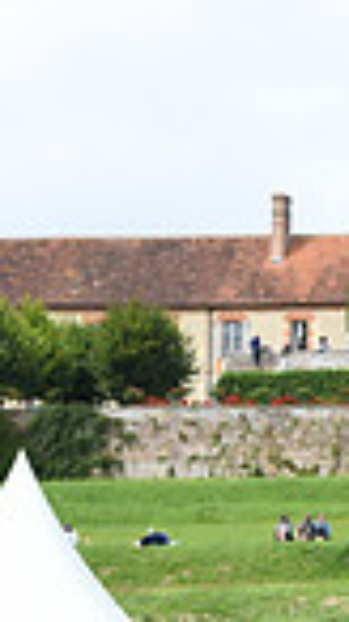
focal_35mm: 354
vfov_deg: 6.1
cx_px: 813
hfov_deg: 3.4
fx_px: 5831
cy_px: 665
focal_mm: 85
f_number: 5.6
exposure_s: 1/1000
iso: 400
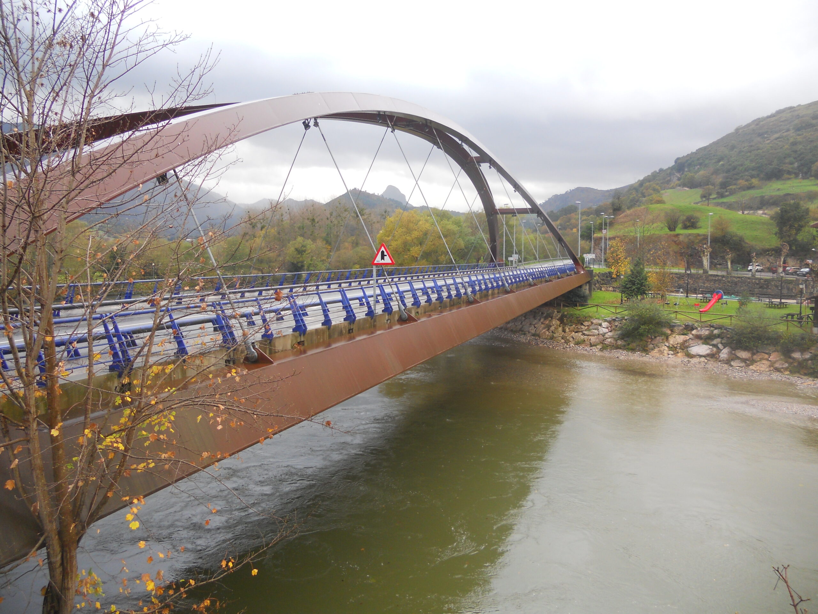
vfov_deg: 51.4
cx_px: 409
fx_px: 638
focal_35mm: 27
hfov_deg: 65.3
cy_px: 307
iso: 80
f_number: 3.2
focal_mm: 4.9
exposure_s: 1/60
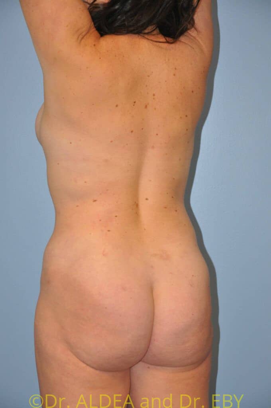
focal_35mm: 105
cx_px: 136
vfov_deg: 19.5
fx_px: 1189
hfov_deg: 13.0
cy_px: 204
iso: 800
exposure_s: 1/60
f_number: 5.3
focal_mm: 70
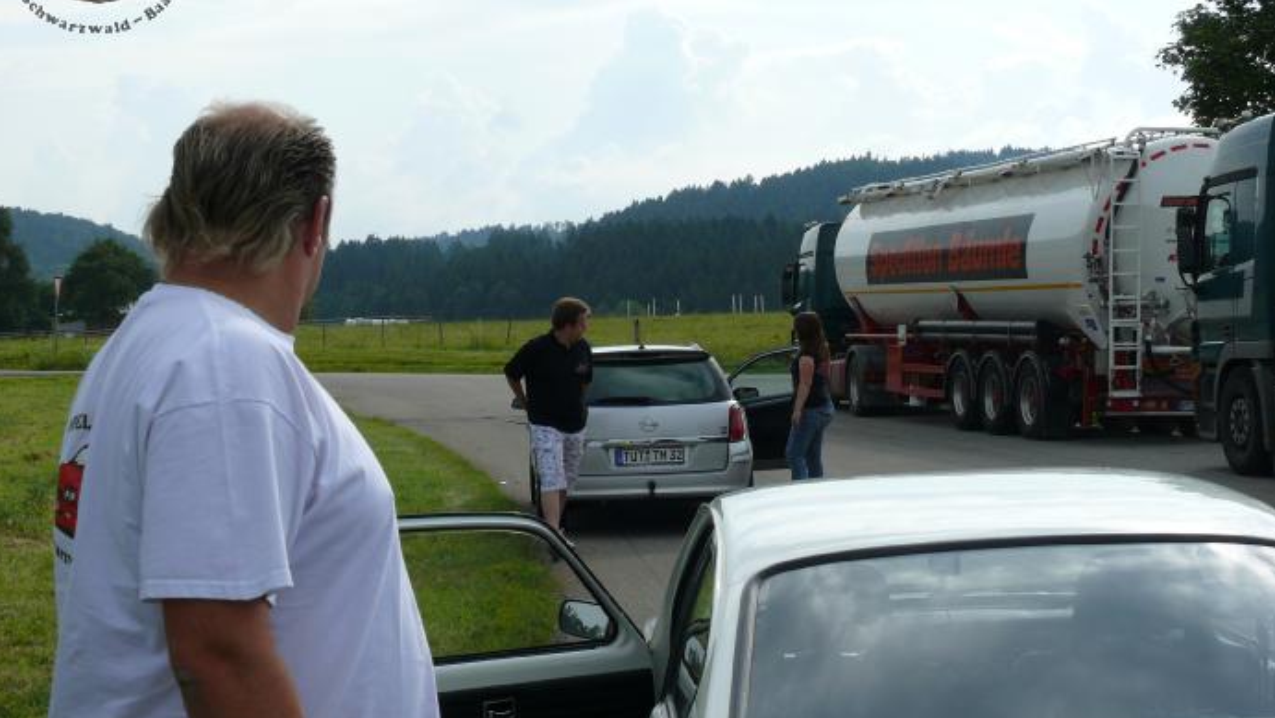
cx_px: 635
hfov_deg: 32.8
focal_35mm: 64
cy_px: 365
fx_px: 2164
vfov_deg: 18.8
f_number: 7.1
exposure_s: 1/400
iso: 100
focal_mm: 12.2
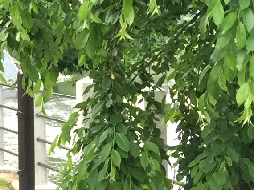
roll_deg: +1.3
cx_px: -313
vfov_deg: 8.9
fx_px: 1219
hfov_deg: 10.5
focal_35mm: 166
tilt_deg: +2.2
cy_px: -5
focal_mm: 4.15
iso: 32
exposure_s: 1/15
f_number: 2.2
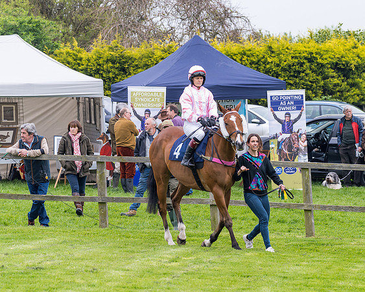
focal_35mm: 319
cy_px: 206
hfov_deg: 6.1
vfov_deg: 4.8
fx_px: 3445
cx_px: 268
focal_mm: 135
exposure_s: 1/500
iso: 250
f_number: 5
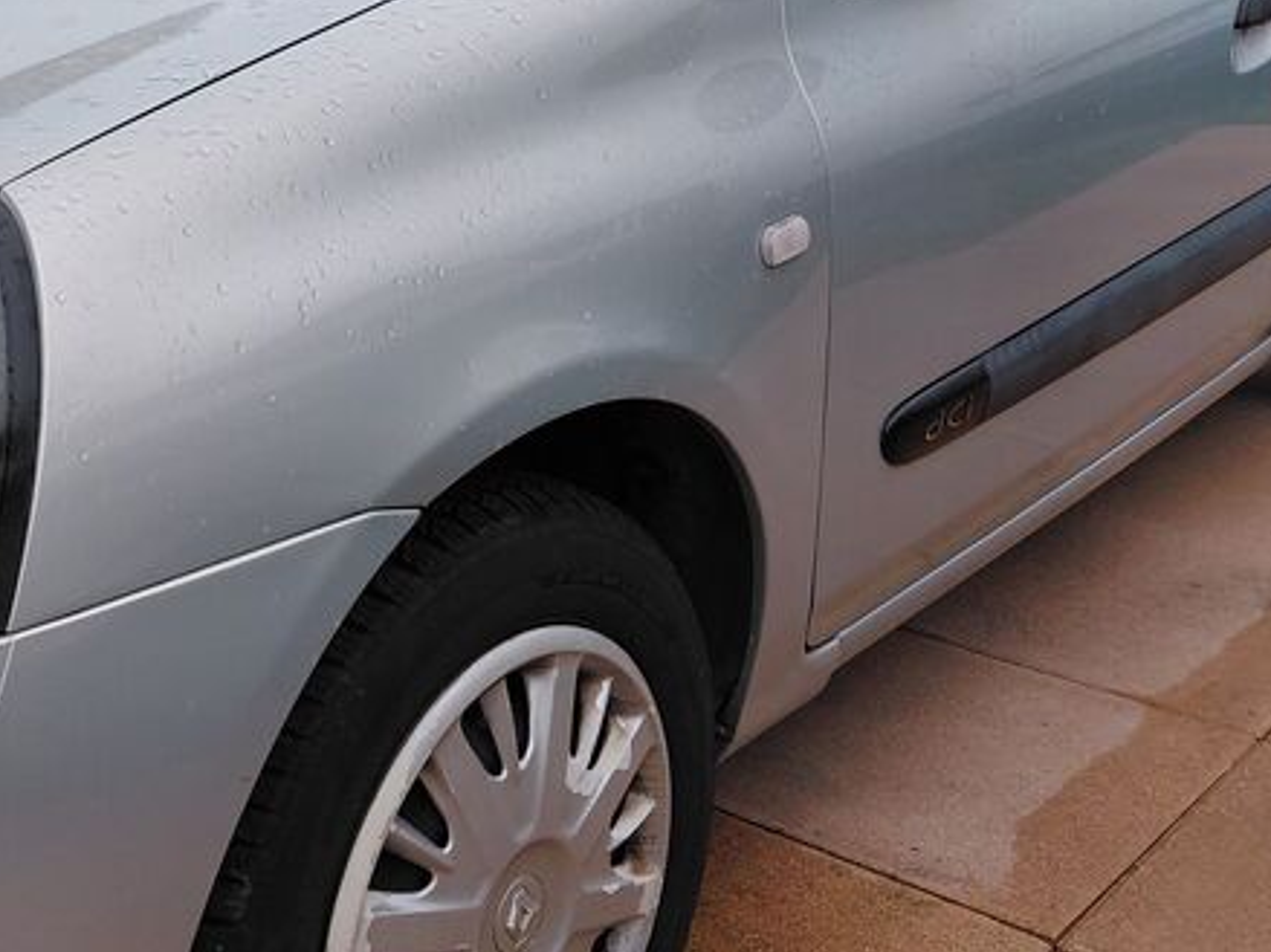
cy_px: 281
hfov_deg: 32.5
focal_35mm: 57
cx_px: 194
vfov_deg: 25.4
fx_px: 2092
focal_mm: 4.69
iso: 50
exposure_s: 1/1140
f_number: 1.8
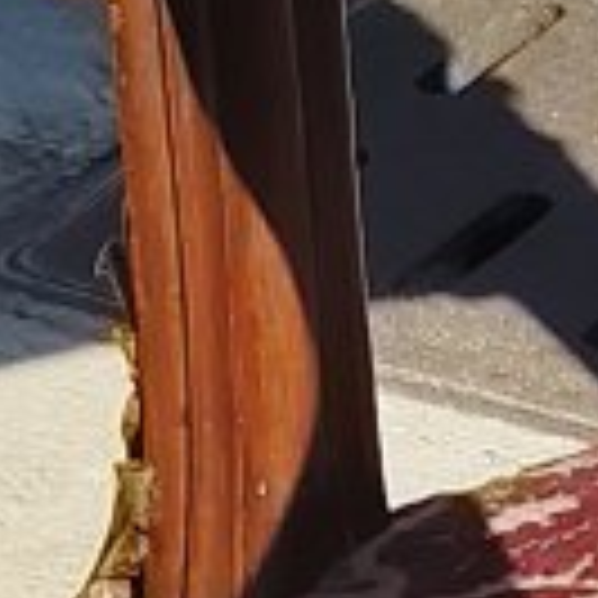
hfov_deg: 5.3
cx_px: 998
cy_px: 1718
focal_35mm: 326
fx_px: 6372
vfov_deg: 5.1
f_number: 1.75
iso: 100
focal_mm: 5.25
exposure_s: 1/873
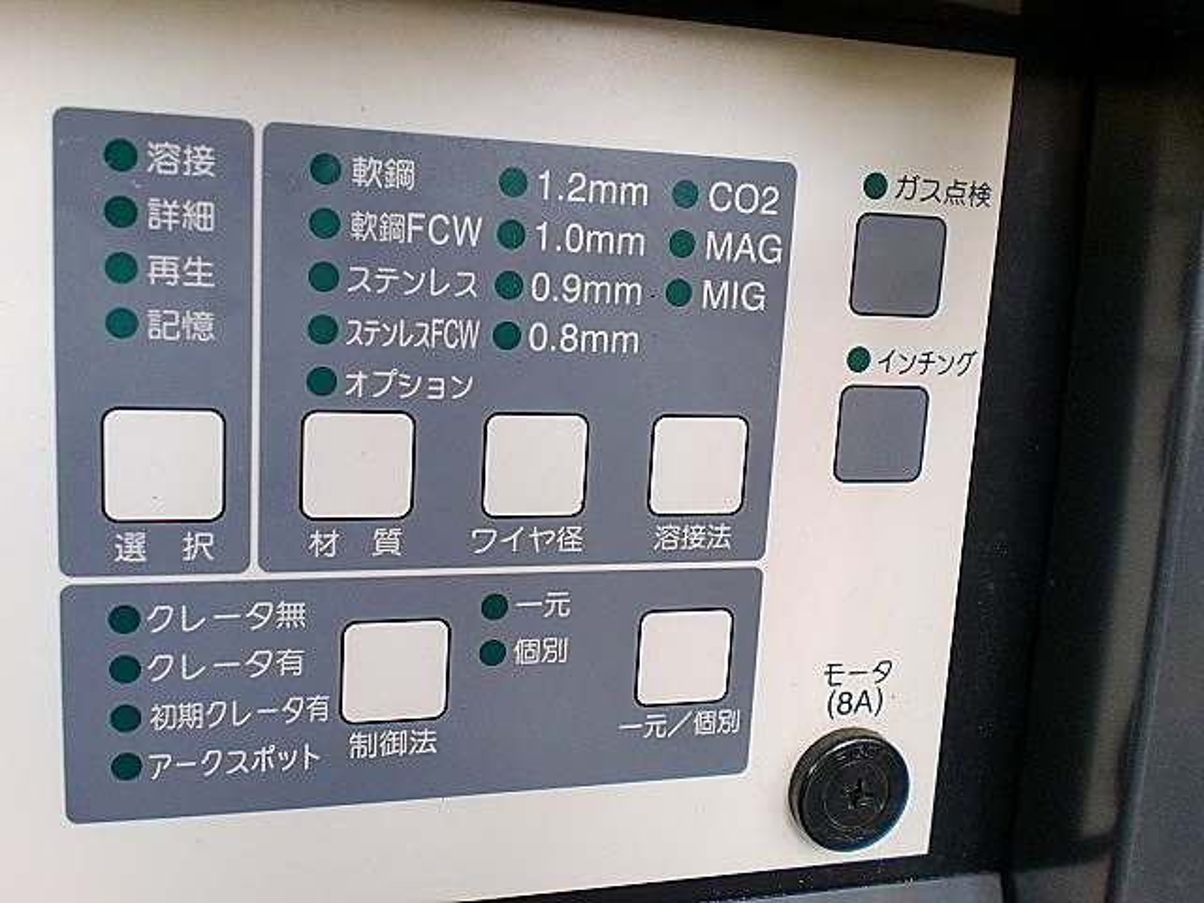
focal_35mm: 35
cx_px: 602
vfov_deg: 40.7
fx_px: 1217
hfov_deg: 52.6
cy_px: 452
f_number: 3.1
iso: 125
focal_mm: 6.3
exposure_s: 1/60
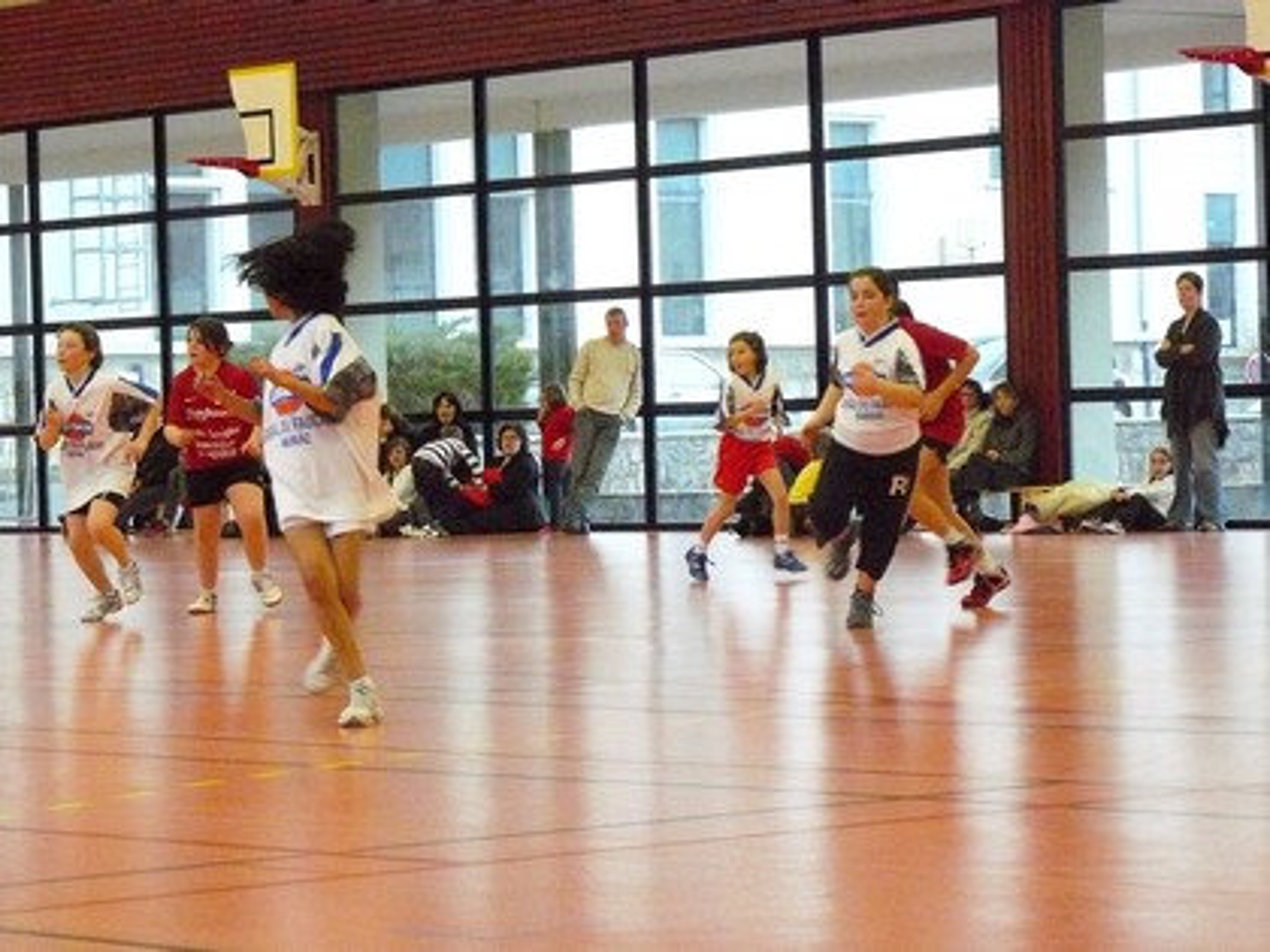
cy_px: 476
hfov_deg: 15.2
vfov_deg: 11.4
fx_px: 4769
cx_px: 635
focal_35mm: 130
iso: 1250
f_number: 4
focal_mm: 21.6
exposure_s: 1/160
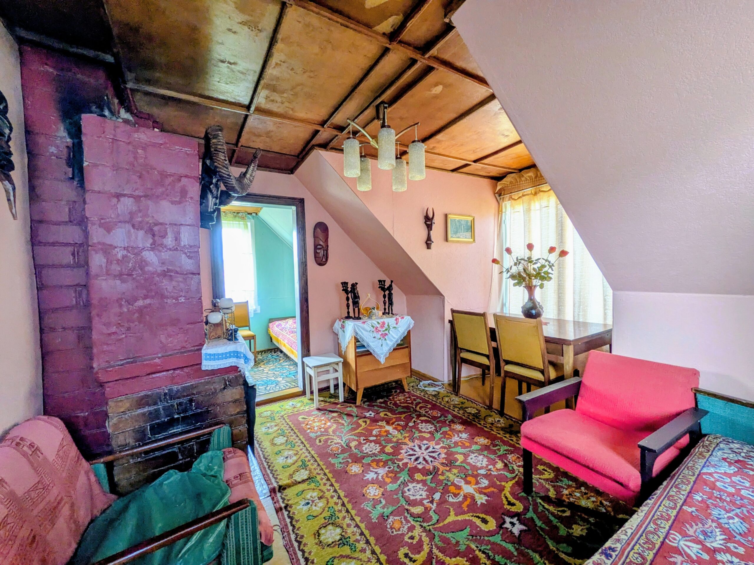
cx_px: 377
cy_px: 282
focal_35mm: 14
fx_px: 305
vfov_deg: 85.7
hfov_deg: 102.1
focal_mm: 1.83
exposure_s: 1/50
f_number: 2.2
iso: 121
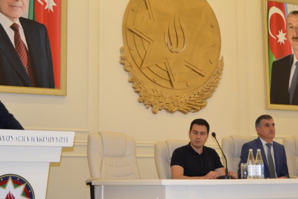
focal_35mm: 78
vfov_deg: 17.5
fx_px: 646
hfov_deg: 26.0
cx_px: 150
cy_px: 72
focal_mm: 30
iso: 900
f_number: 4.2
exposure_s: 1/60
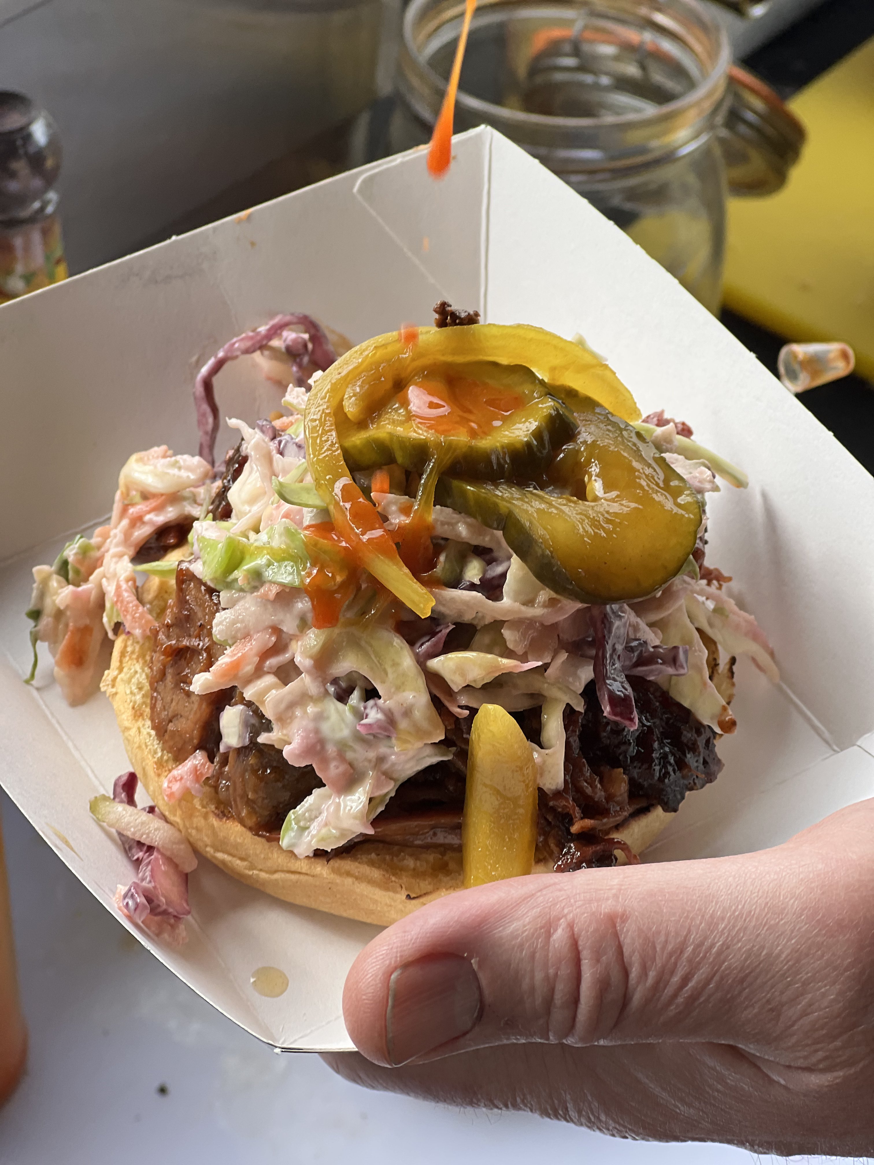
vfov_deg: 25.3
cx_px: 437
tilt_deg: -45.0
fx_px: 2592
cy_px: 582
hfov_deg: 19.1
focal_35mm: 77
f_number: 2.8
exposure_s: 1/121
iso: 32
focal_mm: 9
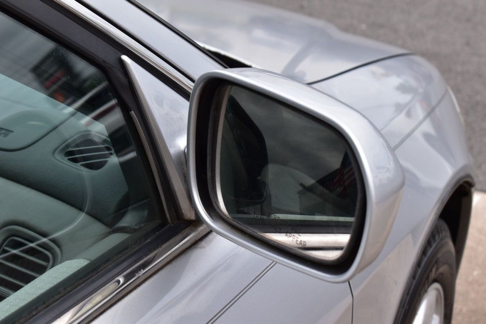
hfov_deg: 28.1
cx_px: 243
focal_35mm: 72
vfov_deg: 18.9
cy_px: 162
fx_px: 972
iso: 400
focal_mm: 48
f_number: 10
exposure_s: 1/200
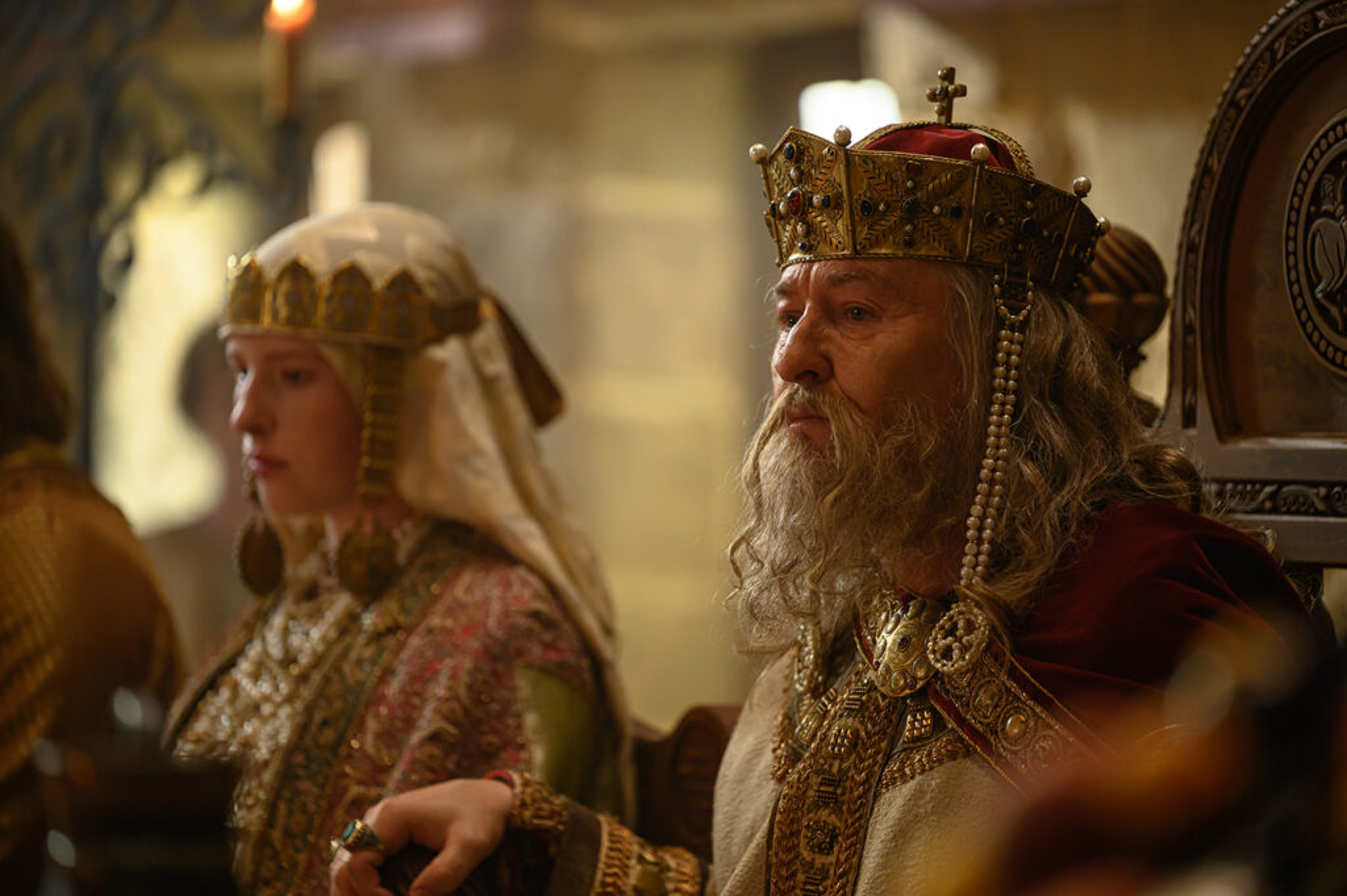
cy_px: 448
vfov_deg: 7.6
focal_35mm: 180
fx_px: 6729
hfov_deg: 11.4
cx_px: 674
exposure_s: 1/160
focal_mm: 180
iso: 2000
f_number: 2.8
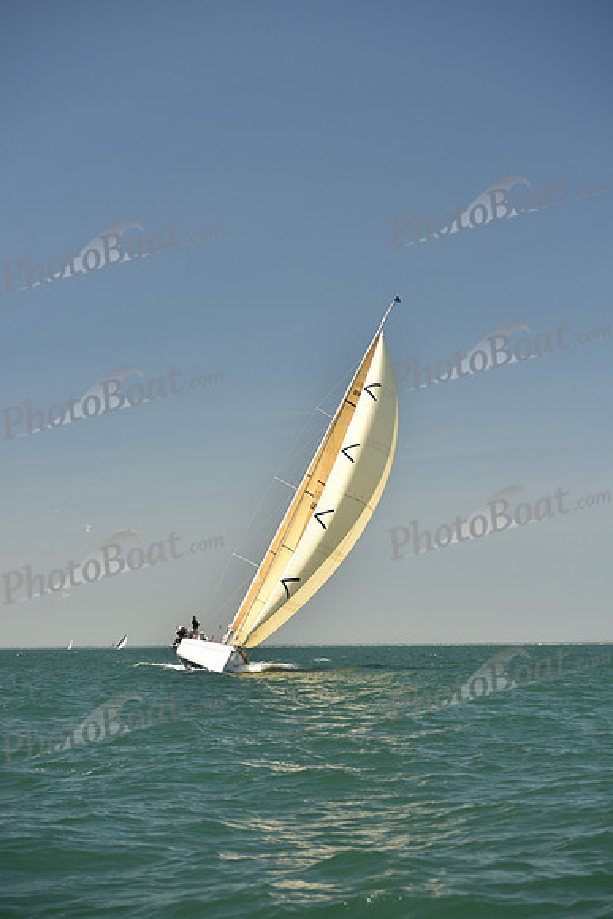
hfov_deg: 19.5
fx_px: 1787
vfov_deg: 28.8
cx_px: 306
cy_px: 460
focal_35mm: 70
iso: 250
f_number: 4
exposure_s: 1/800
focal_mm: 70
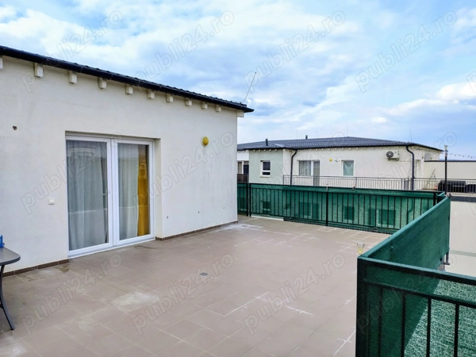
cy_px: 178
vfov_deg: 56.8
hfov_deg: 71.6
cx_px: 238
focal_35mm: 24
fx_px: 330
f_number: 1.8
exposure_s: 1/1215
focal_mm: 5.56
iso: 101
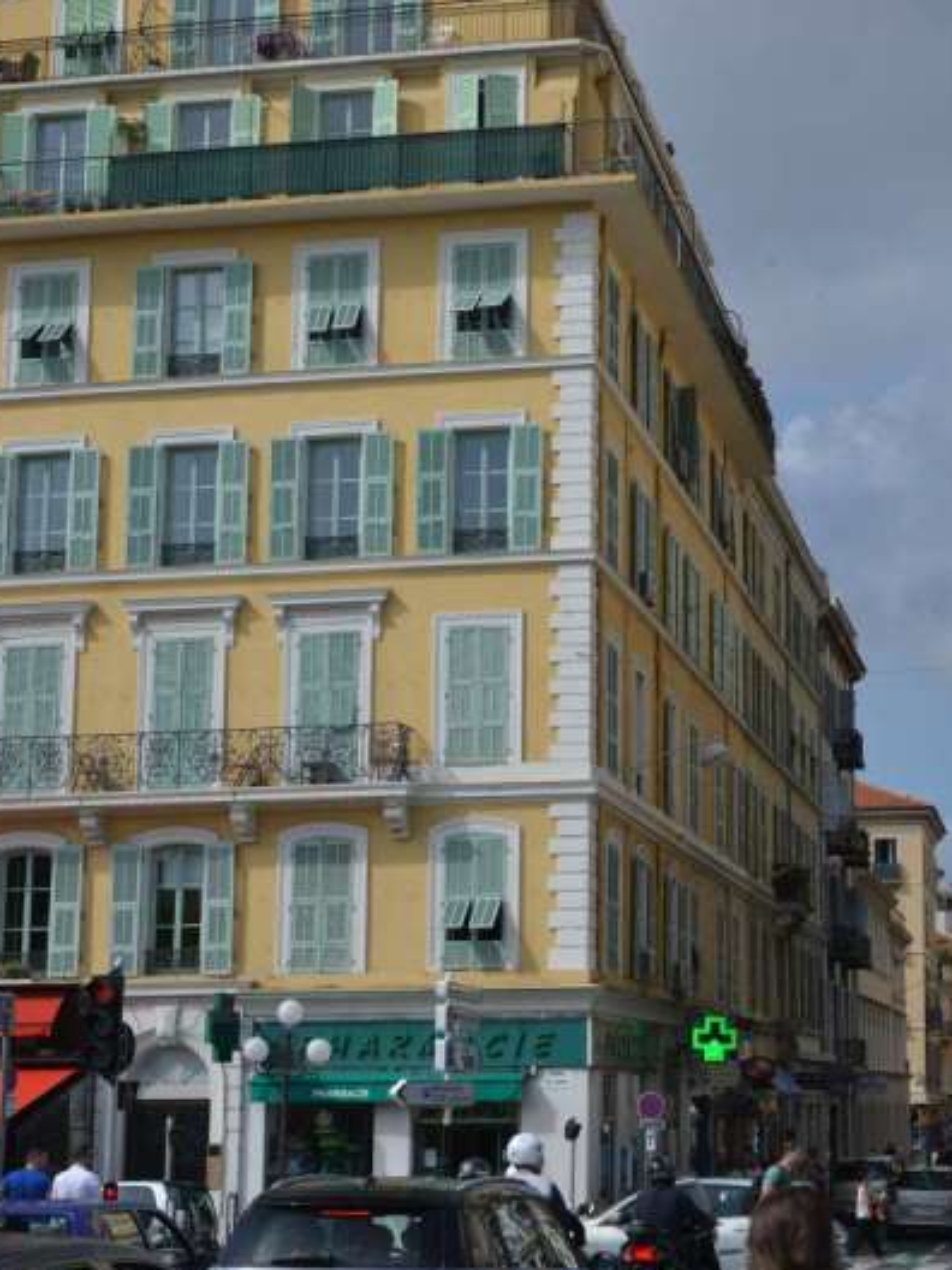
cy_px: 640
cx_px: 791
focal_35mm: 70
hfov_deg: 20.7
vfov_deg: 27.8
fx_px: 2567
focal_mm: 48
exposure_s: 1/125
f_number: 16
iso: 320
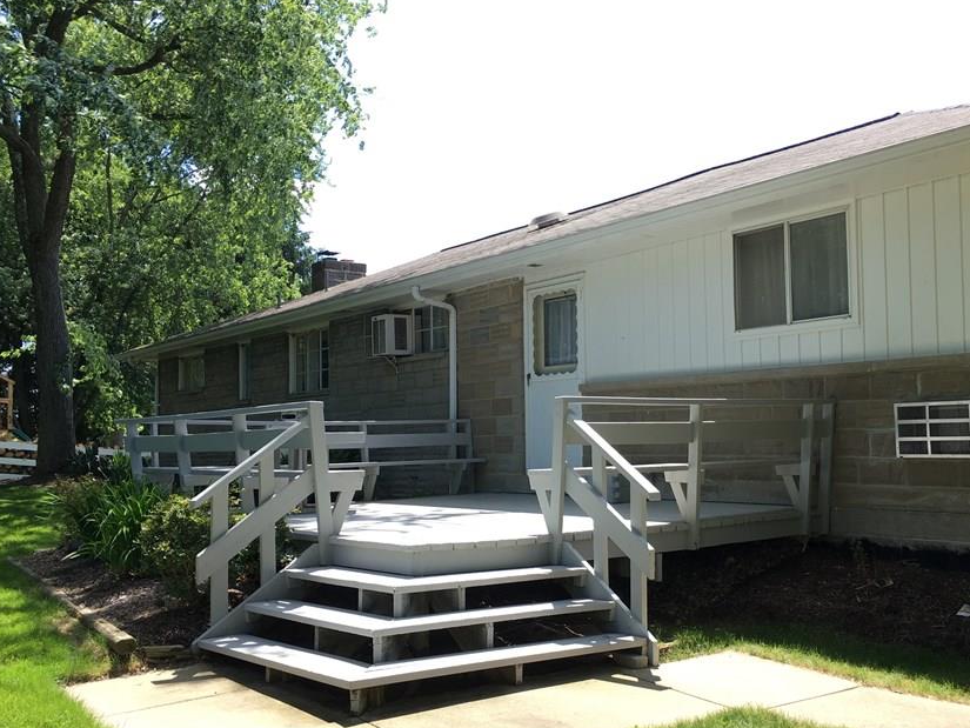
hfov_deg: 51.2
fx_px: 1009
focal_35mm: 36
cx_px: 546
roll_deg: +2.0
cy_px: 381
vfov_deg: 39.7
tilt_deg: +2.6
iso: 25
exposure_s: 1/416
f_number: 2.2
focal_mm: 4.15
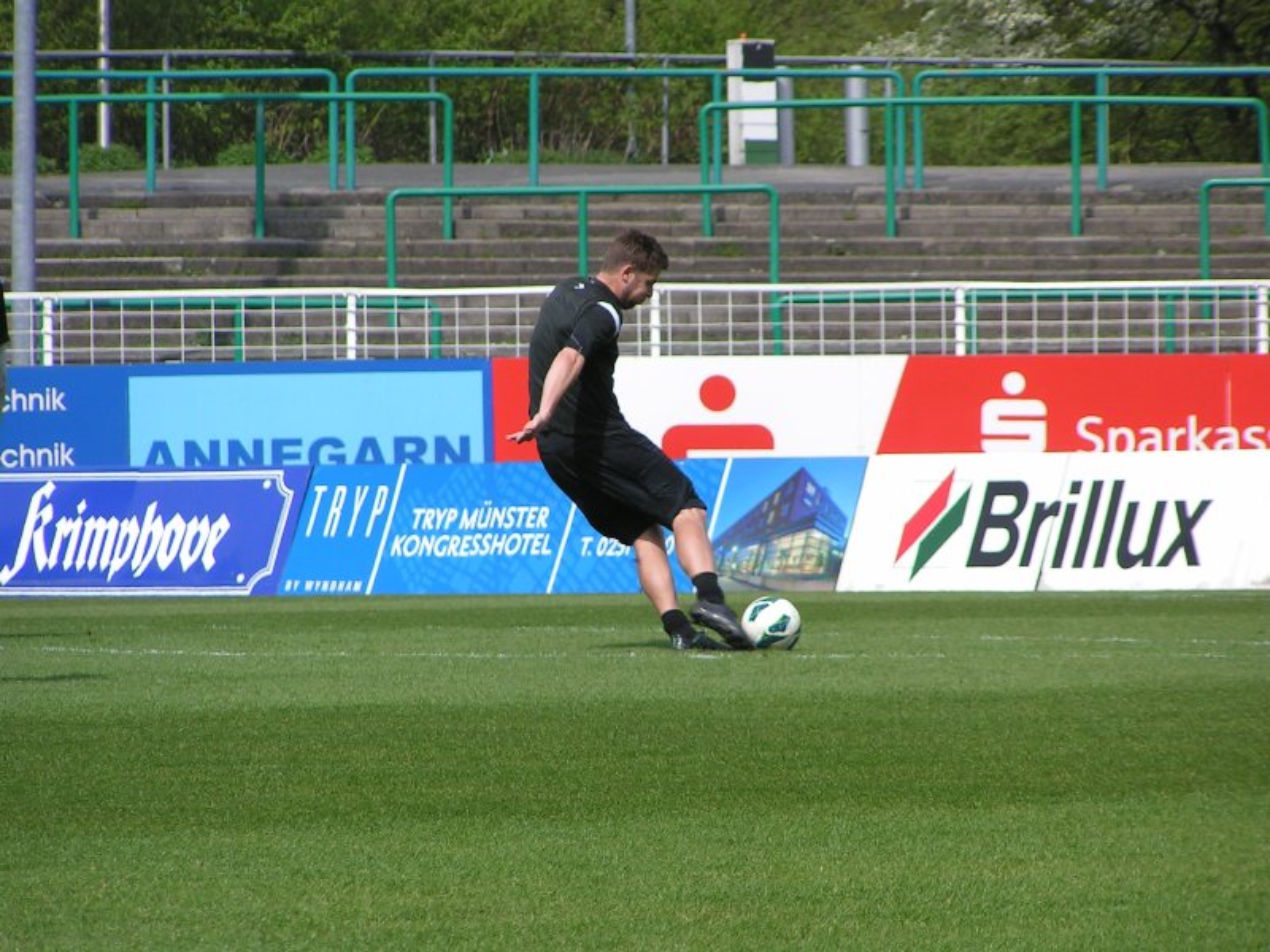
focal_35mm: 311
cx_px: 635
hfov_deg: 6.4
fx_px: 11410
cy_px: 476
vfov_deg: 4.8
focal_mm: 47.6
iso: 50
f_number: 3.5
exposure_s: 1/1000
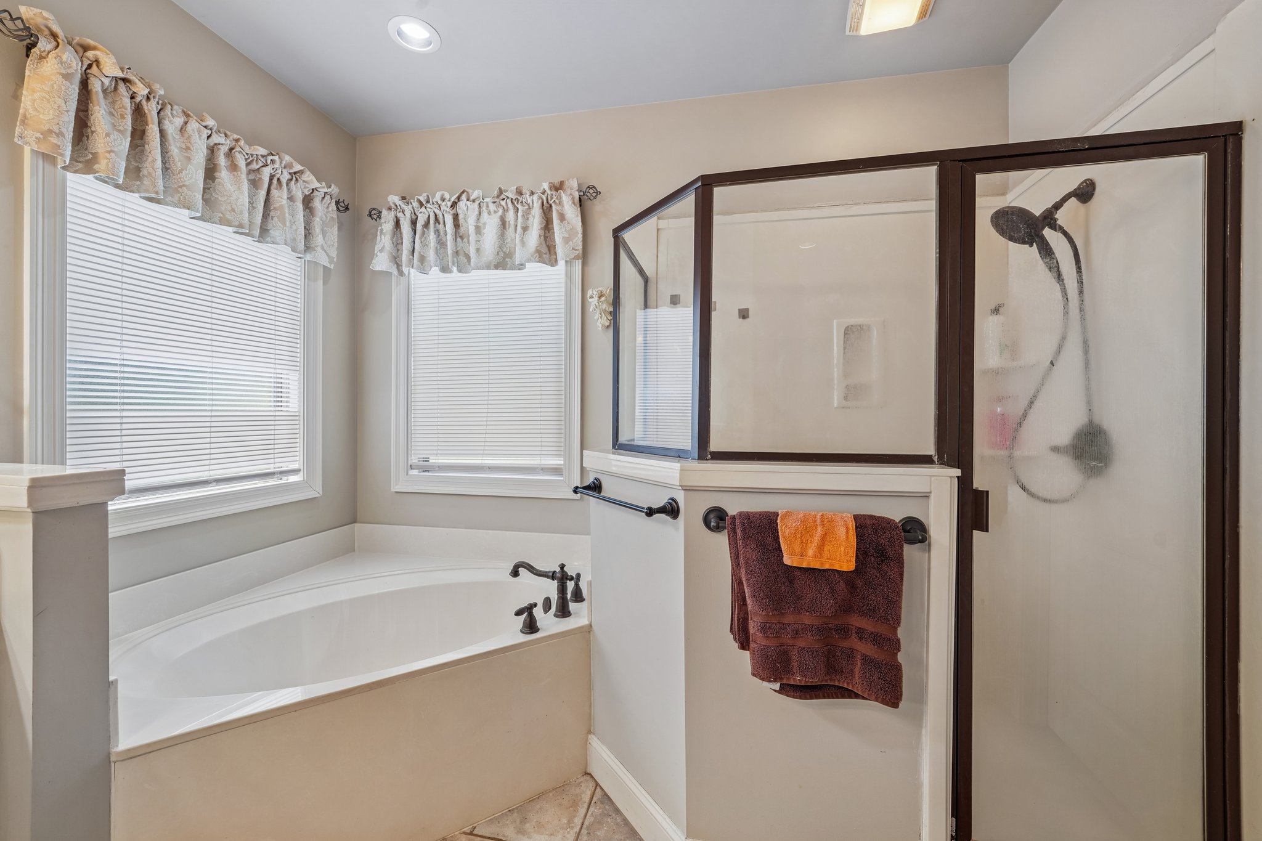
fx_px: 456
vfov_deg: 85.4
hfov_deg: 108.3
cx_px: 631
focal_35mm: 13
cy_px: 420
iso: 400
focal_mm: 13
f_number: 8
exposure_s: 1/25
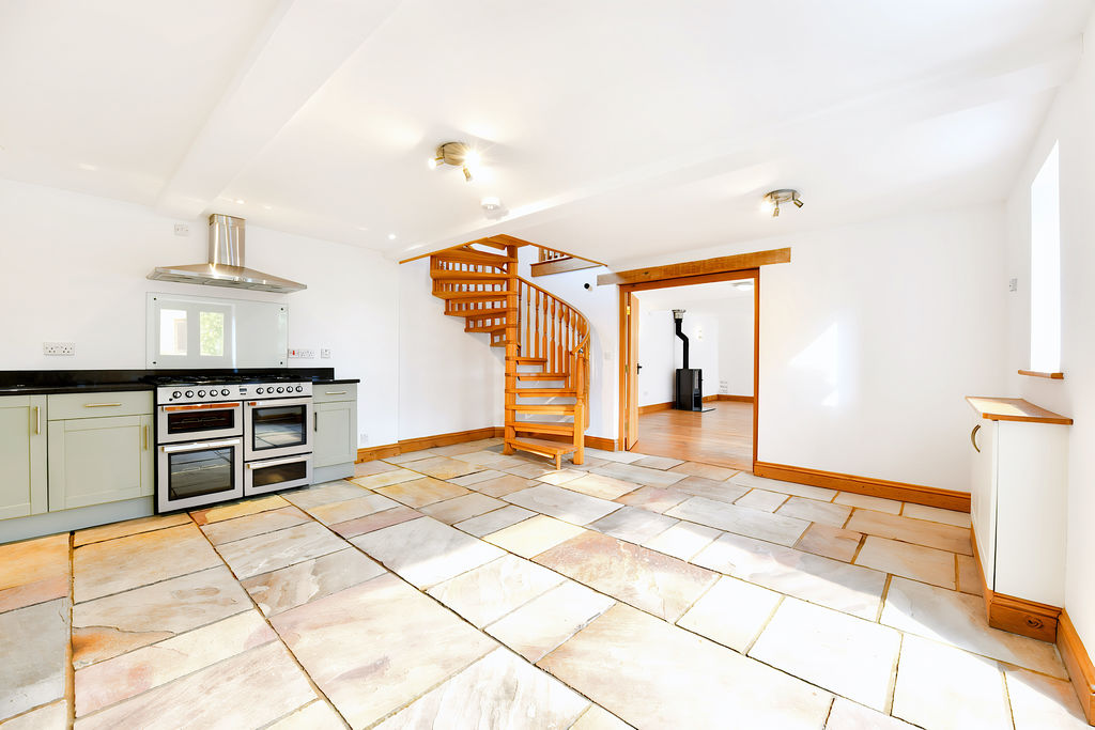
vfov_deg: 81.2
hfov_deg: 104.2
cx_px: 548
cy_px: 365
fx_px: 426
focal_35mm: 14
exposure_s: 1/30
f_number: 7.1
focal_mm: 14
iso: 250
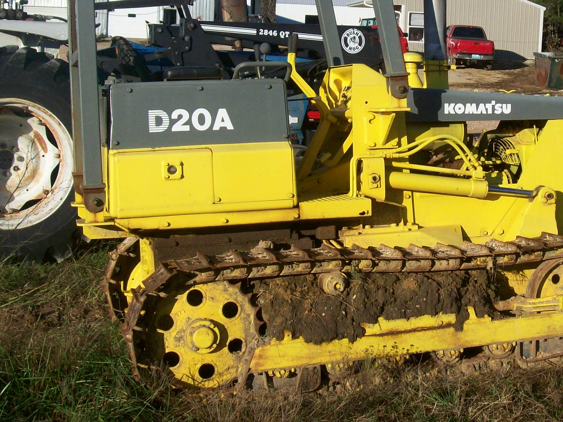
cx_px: 418
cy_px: 138
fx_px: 1090
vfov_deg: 21.8
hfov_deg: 28.6
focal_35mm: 67
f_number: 5.4
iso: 80
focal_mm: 7.6
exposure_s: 1/591
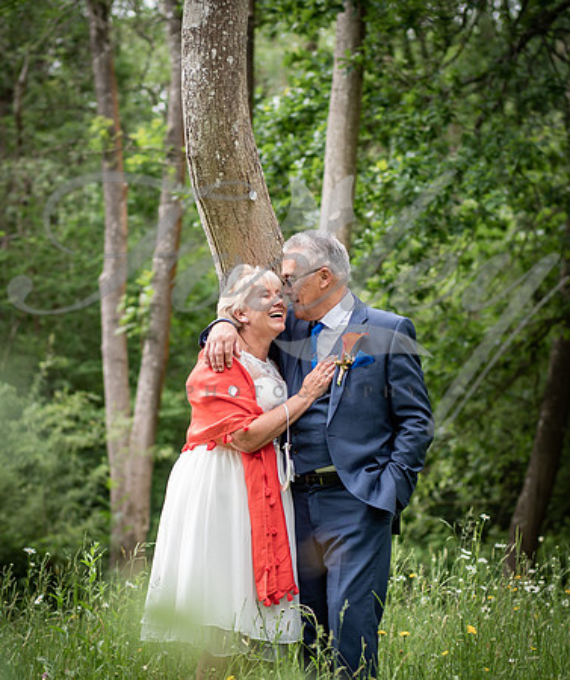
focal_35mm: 120
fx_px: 2457
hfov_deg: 13.2
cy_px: 309
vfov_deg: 15.8
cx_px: 285
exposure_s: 1/500
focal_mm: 43
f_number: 1.6
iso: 100
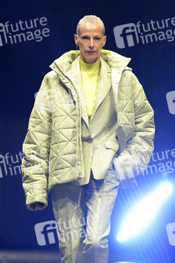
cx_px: 88
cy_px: 132
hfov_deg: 4.9
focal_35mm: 280
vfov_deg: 7.4
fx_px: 2045
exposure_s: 1/500
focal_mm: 280
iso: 8000
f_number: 5.6
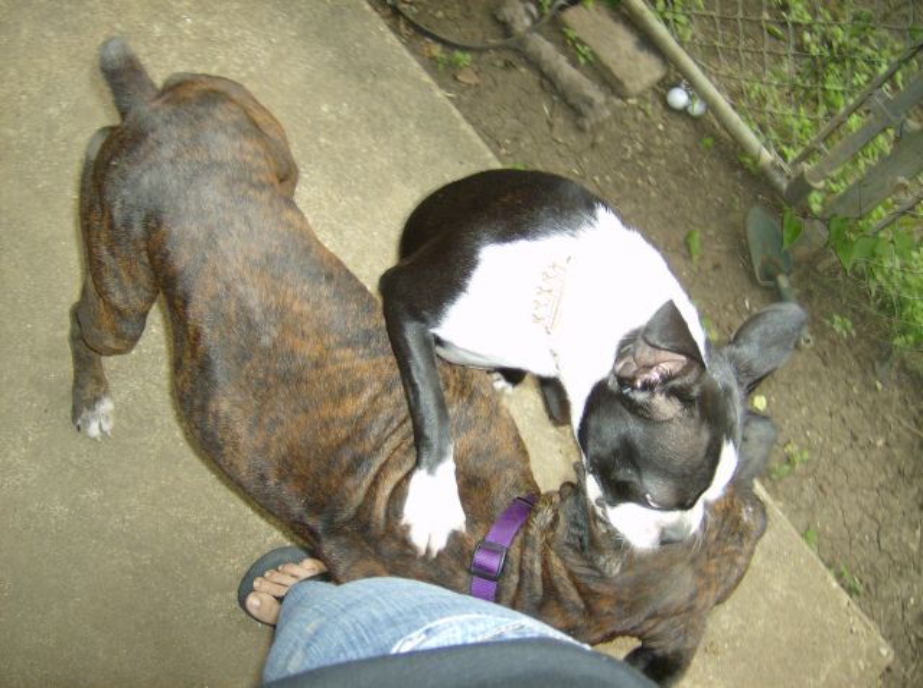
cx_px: 462
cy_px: 344
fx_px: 958
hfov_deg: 51.5
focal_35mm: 36
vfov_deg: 39.5
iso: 200
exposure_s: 1/60
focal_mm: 6
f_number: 2.8
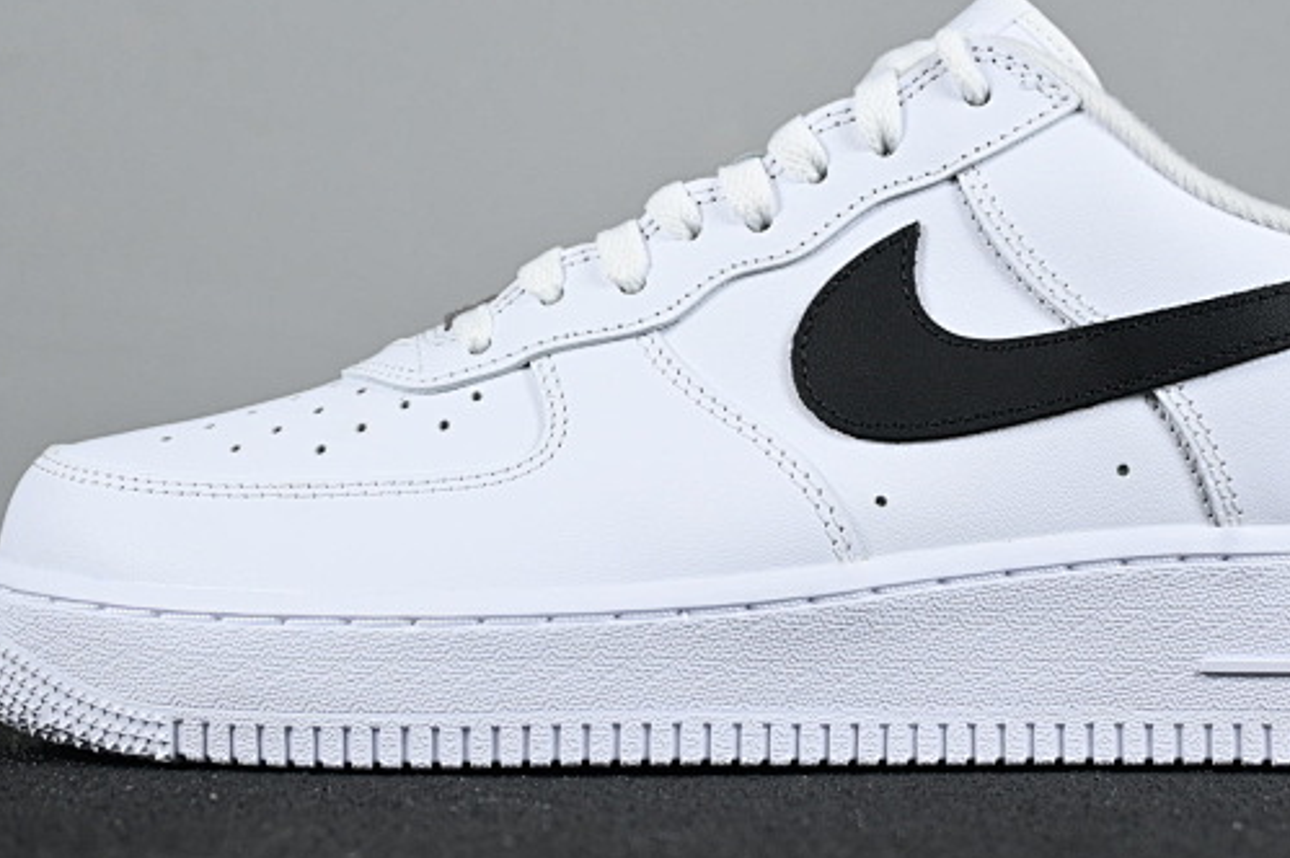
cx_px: 786
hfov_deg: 21.7
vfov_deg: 14.5
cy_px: 301
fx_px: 3359
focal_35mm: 94
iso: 450
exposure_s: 1/125
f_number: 5.6
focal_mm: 39
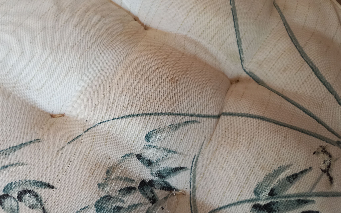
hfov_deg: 61.1
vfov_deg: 40.3
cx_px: 155
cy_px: 81
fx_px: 288
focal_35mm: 31
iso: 125
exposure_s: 1/50
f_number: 1.8
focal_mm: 4.65
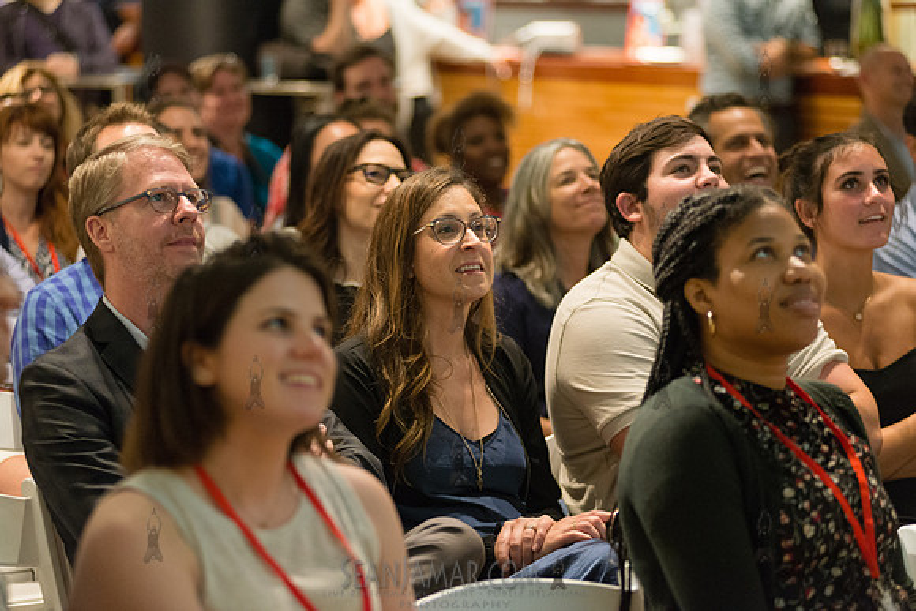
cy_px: 306
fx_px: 2672
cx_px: 458
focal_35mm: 105
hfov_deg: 19.5
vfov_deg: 13.0
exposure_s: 1/200
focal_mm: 105
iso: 4000
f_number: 2.8
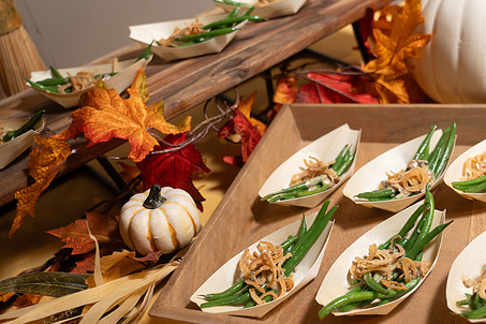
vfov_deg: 32.5
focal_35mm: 41
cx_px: 296
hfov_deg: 47.1
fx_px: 553
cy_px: 195
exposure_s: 1/125
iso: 1250
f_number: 4
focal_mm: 32
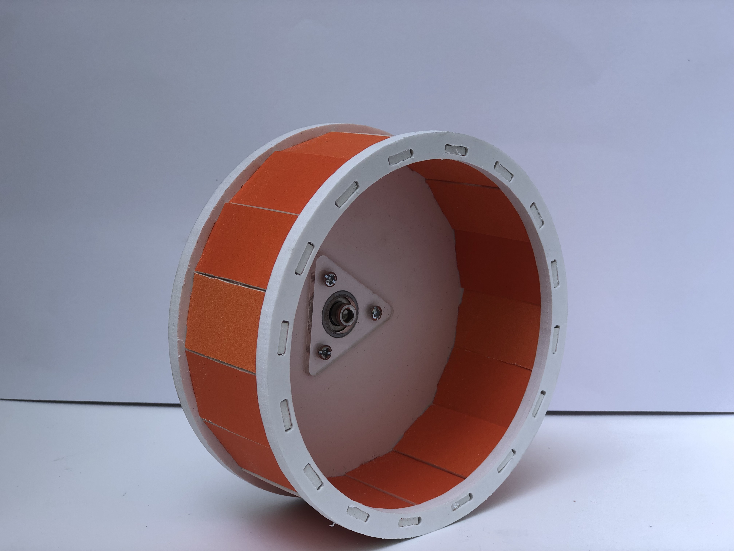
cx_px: 367
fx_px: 1209
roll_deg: -0.2
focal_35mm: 57
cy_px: 276
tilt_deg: -11.3
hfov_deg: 33.8
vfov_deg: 25.7
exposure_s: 1/100
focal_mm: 6.6
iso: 25
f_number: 2.8
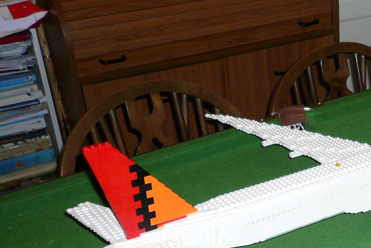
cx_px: 409
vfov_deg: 20.0
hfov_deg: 27.5
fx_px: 691
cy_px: 221
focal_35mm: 67
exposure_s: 1/30
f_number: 2.8
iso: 100
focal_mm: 4.6
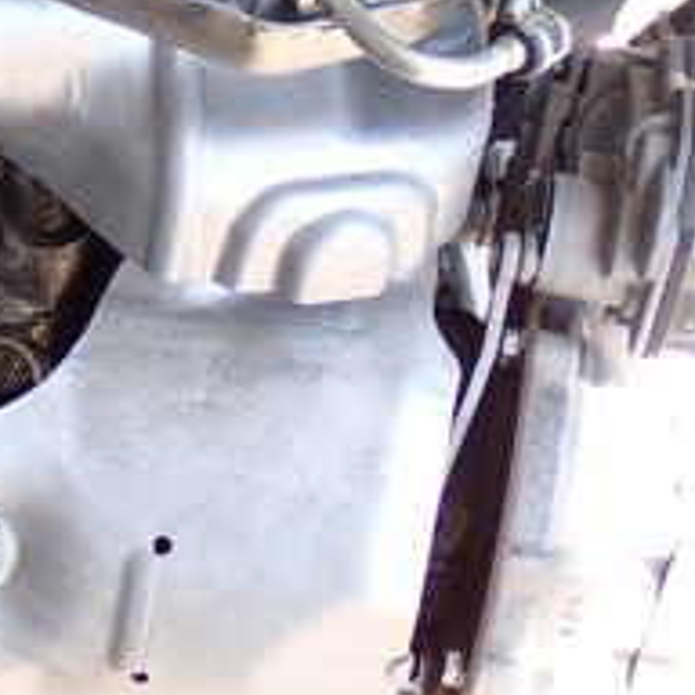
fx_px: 3884
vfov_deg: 10.2
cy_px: 246
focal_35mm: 171
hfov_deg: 9.9
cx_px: -329
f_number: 3.6
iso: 200
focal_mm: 11.09
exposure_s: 1/100
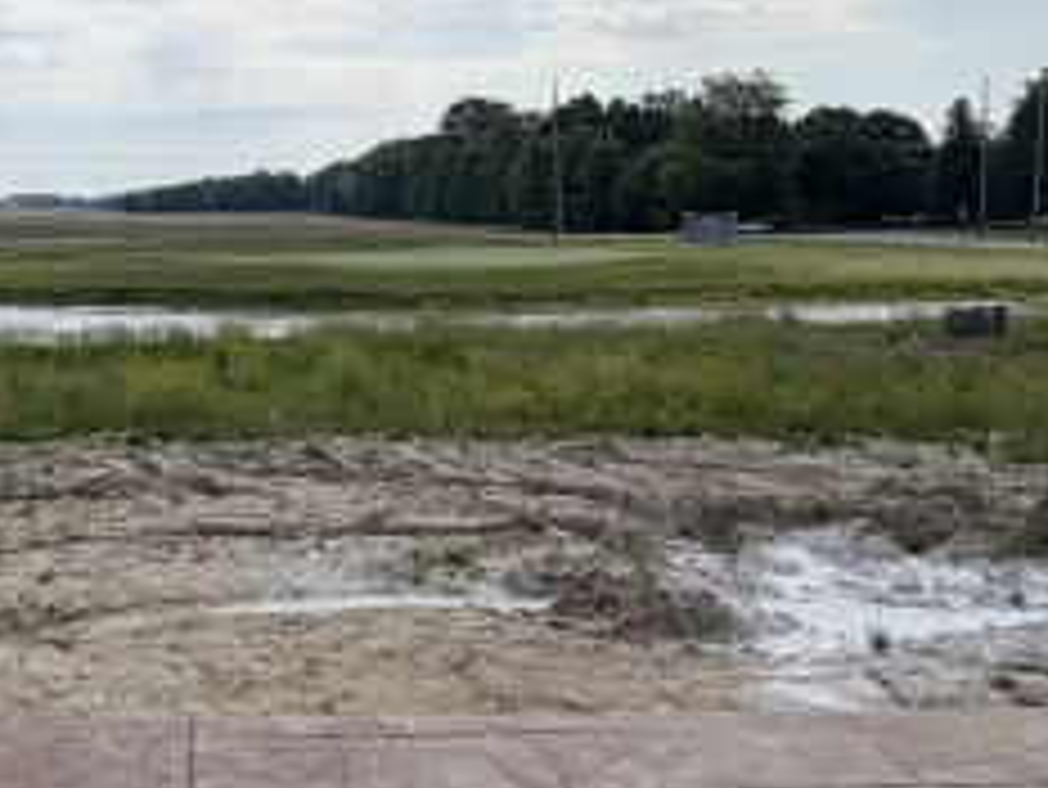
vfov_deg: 35.8
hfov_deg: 44.2
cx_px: 187
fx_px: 1212
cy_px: 293
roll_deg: +1.2
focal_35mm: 40
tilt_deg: -3.8
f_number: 2.2
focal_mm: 2.22
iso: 20
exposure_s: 1/1961
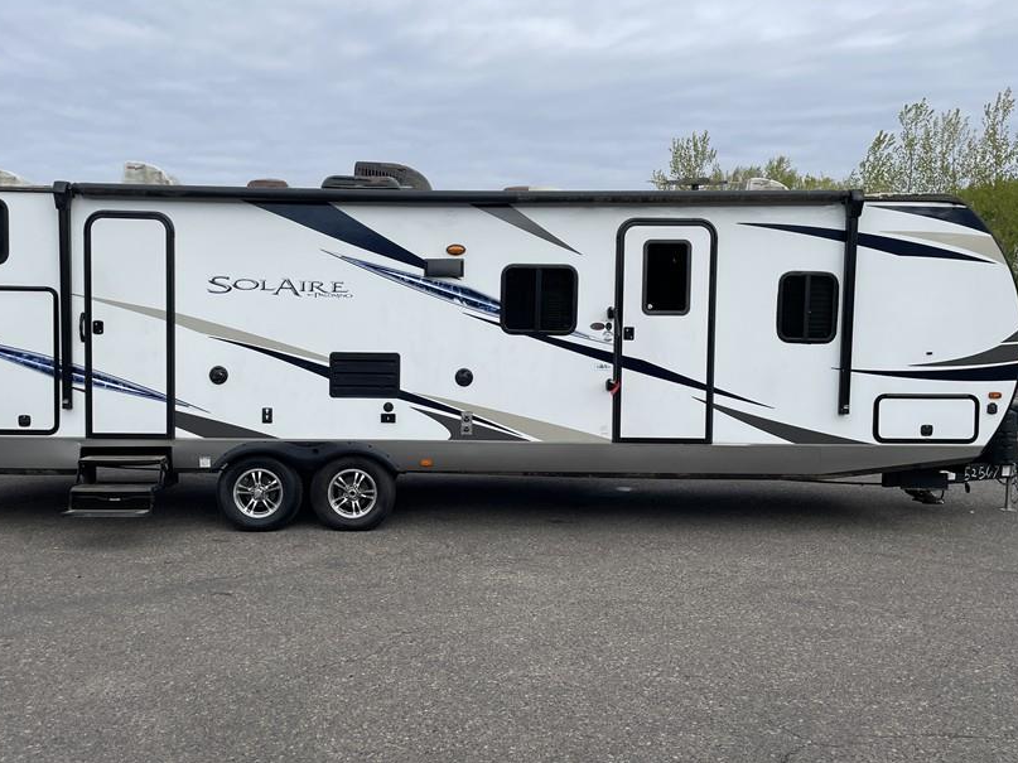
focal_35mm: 33
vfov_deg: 42.9
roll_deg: +0.0
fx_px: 970
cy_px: 392
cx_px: 428
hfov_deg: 55.1
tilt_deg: -3.1
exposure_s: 1/2747
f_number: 1.6
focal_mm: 4.2
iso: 32
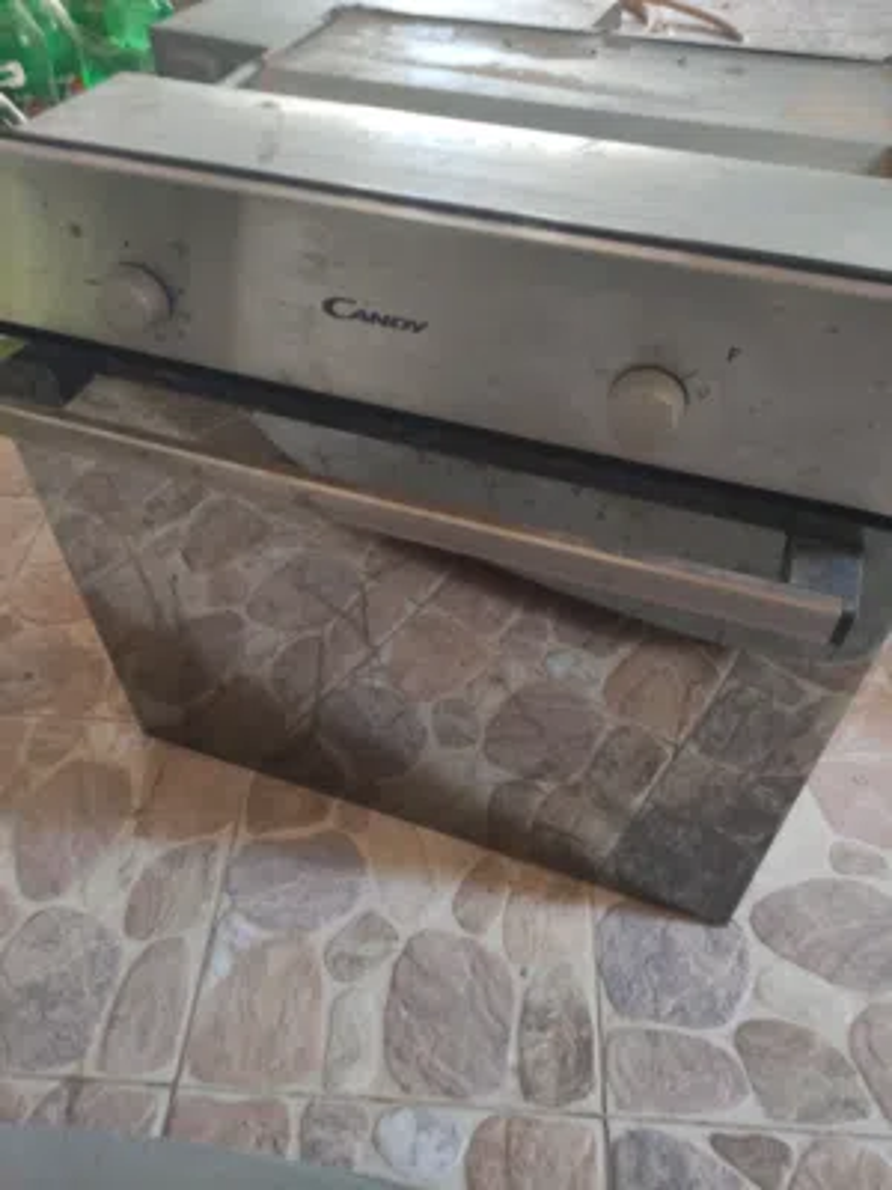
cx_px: 446
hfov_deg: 54.9
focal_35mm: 25
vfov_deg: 69.4
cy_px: 595
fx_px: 859
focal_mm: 5.43
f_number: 1.89
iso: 280
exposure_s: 1/33
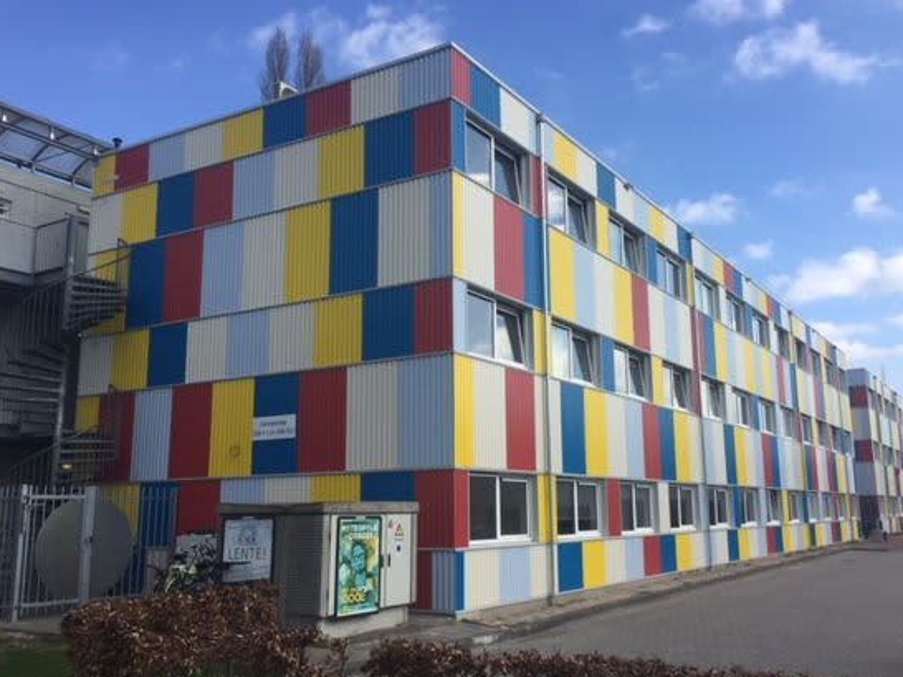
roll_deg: -0.1
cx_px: 485
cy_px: 344
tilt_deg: +10.5
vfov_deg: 41.8
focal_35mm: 34
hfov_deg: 53.9
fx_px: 887
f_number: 2.2
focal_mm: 4.2
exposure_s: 1/1522
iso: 32
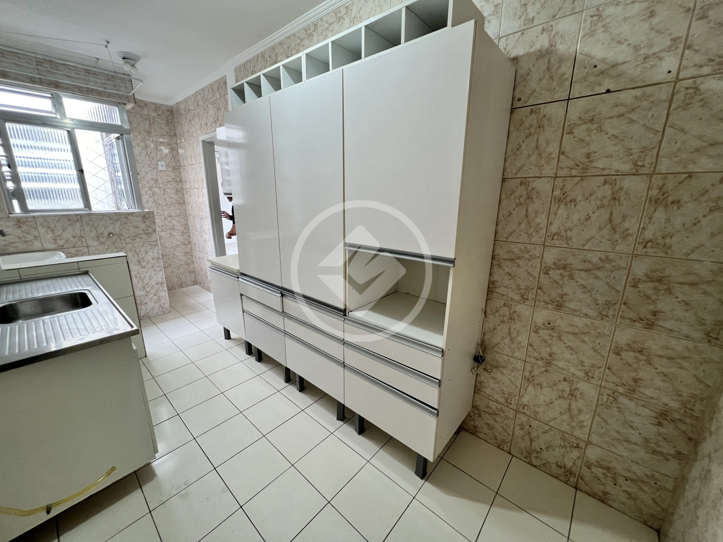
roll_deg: -0.5
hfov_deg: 106.2
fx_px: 272
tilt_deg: -14.8
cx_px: 362
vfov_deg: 89.9
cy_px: 271
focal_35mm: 13
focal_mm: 1.57
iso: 200
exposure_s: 1/120
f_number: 1.8
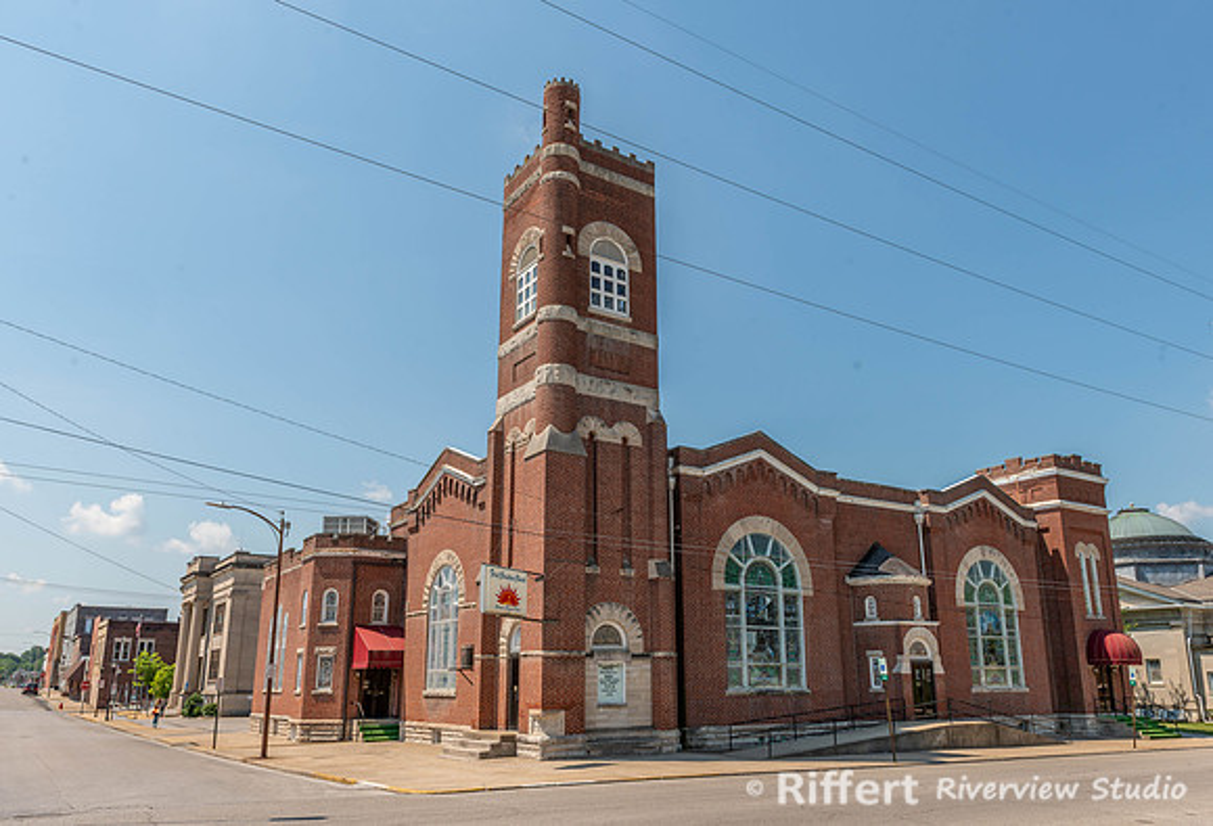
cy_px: 441
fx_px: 895
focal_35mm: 26
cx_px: 621
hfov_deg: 68.2
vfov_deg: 49.5
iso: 100
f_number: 11
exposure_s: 1/200
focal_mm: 24
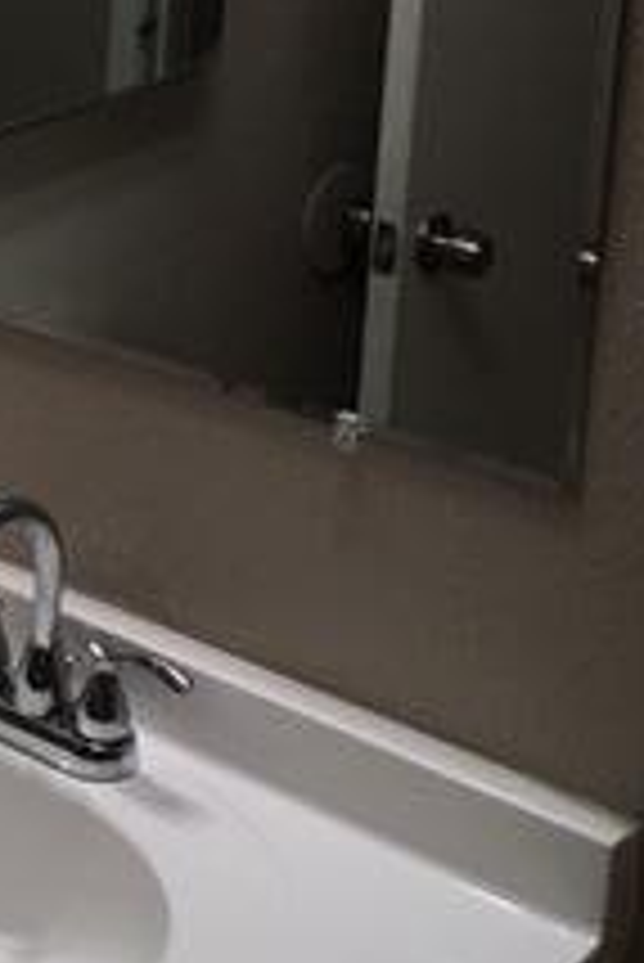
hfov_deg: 14.8
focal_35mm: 90
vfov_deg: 22.1
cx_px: -95
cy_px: 122
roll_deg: -1.8
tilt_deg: -13.3
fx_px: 2411
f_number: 2.2
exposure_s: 1/30
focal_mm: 4.15
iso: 25
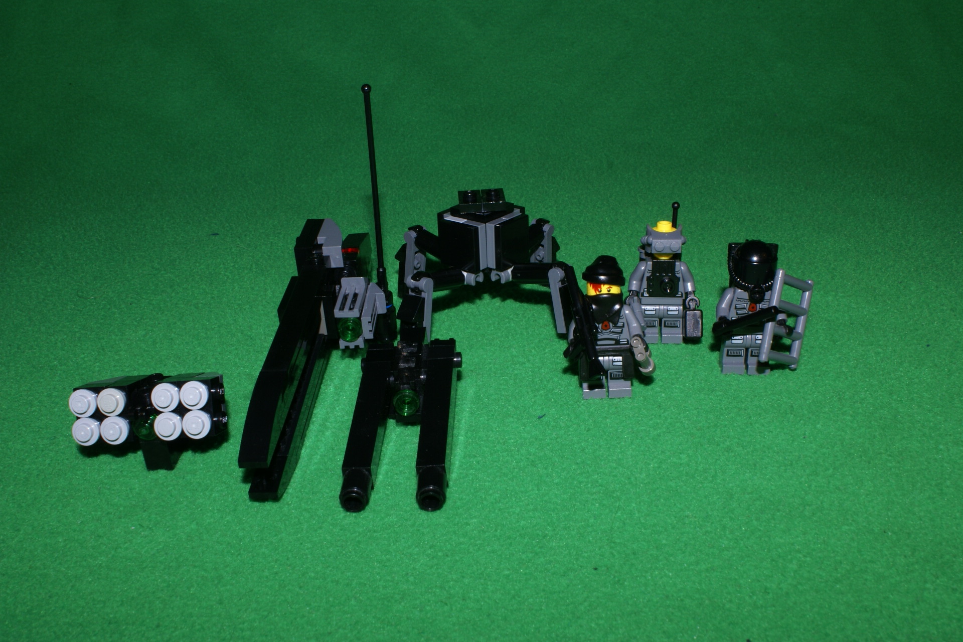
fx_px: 1043
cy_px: 321
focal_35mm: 39
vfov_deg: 34.2
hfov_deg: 49.6
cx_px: 482
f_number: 22
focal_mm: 26
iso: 100
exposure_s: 1/60
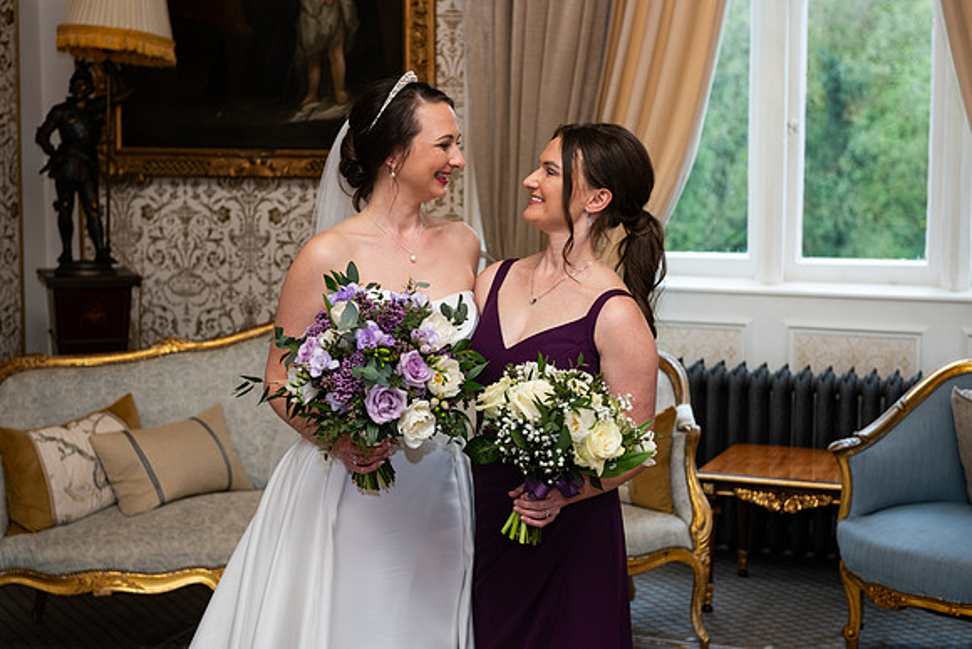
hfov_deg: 32.4
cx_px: 486
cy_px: 324
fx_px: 1674
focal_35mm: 62
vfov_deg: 21.9
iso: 500
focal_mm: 62
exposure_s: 1/160
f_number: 5
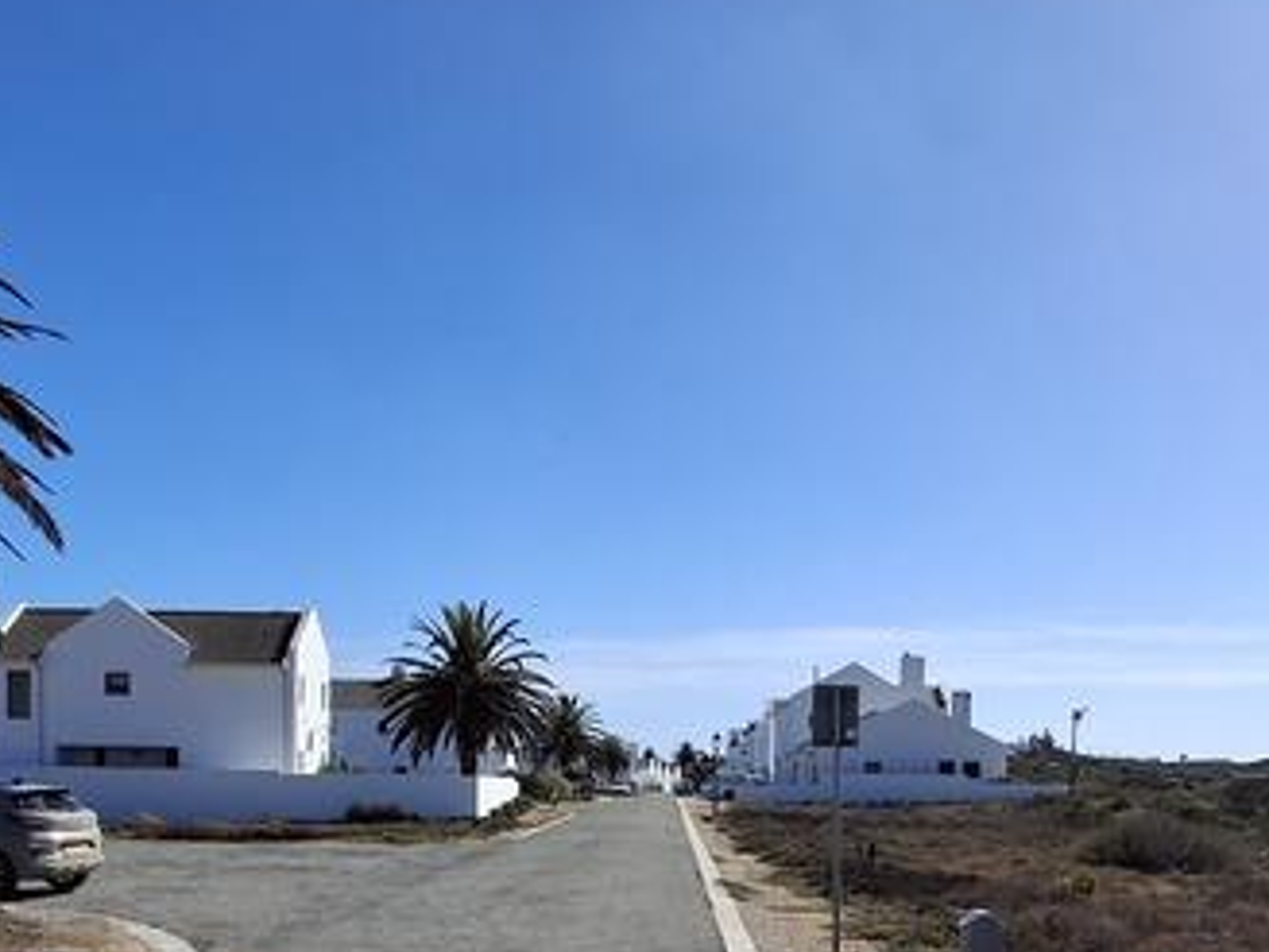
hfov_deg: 47.9
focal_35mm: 39
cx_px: 662
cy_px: 859
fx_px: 1430
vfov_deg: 34.7
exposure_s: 1/2392
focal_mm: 1.64
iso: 40
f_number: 2.2
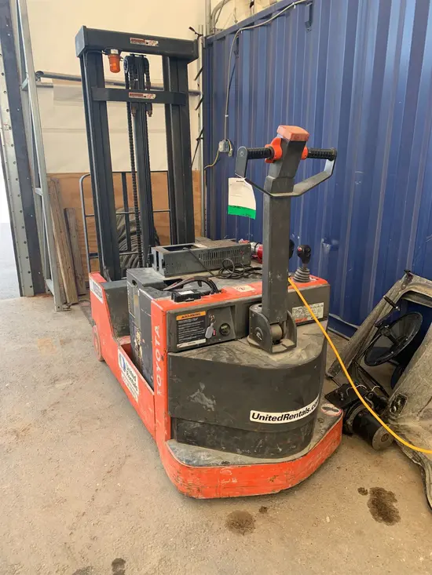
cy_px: 288
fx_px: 433
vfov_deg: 67.3
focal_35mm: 26
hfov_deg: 53.1
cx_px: 216
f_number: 1.8
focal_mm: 4.25
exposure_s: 1/122
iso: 32
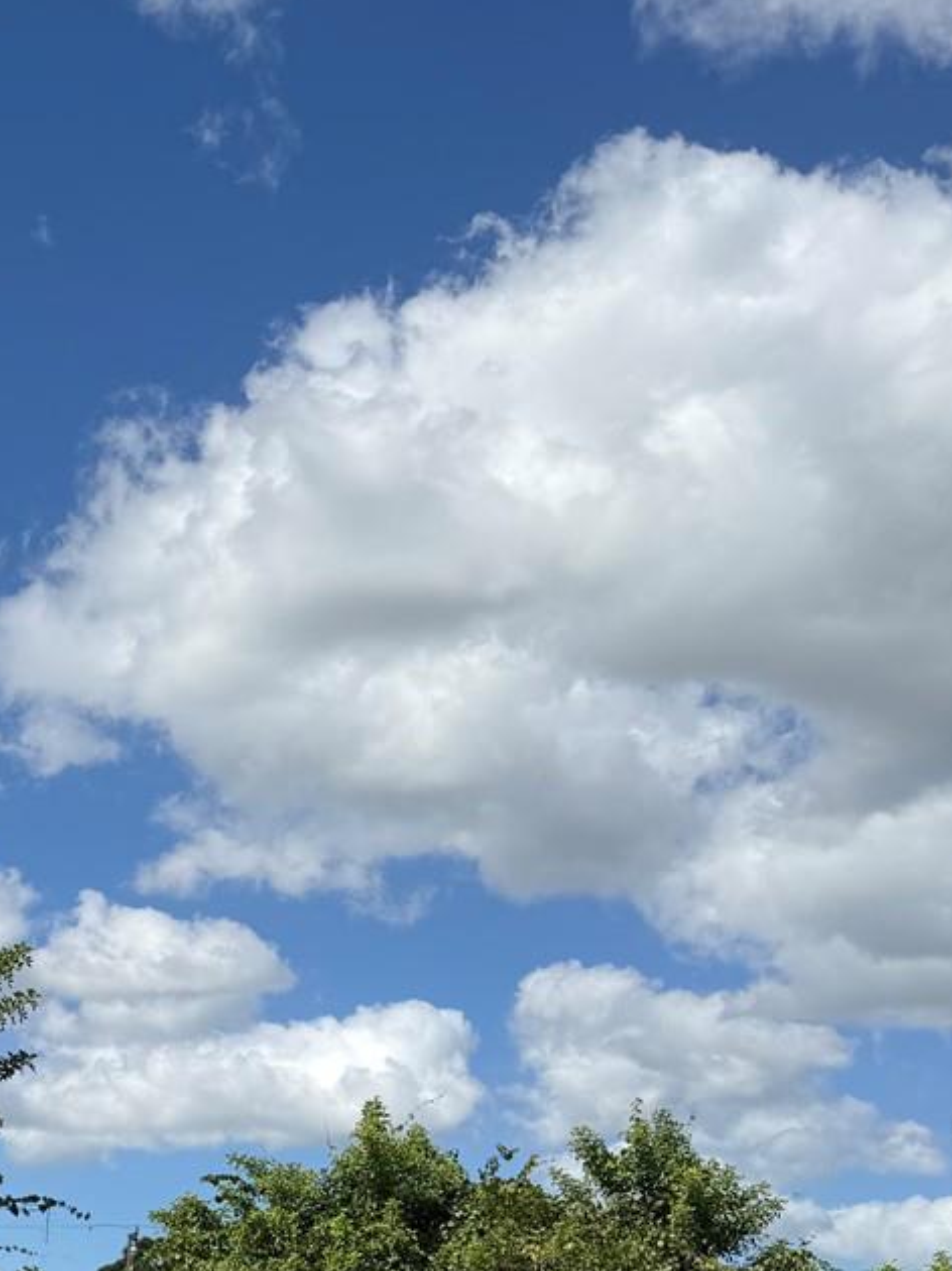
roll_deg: -1.4
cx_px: -470
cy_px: 1130
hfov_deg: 20.6
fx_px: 2238
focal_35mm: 61
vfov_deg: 30.4
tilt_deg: +6.8
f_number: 1.78
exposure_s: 1/6711
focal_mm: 6.76
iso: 80
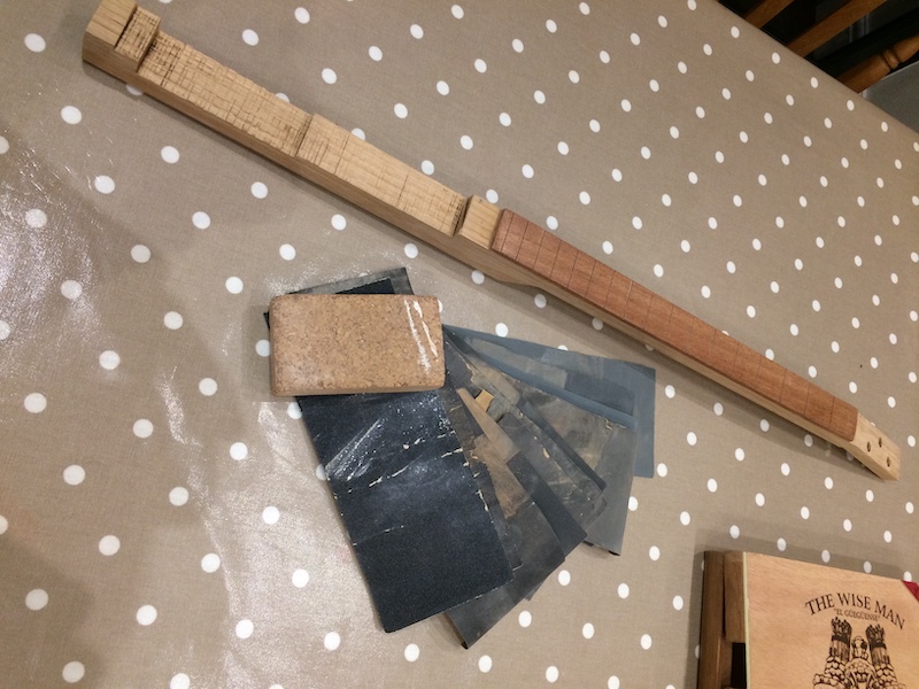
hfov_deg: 61.7
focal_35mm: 29
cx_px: 460
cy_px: 344
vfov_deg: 48.2
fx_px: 770
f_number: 2.2
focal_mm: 4.15
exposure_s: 1/33
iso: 160
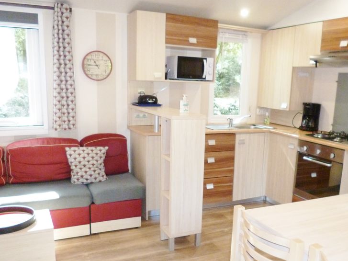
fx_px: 332
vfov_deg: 42.8
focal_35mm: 33
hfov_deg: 55.2
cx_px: 193
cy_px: 155
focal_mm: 4.3
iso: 400
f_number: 2.5
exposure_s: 1/60
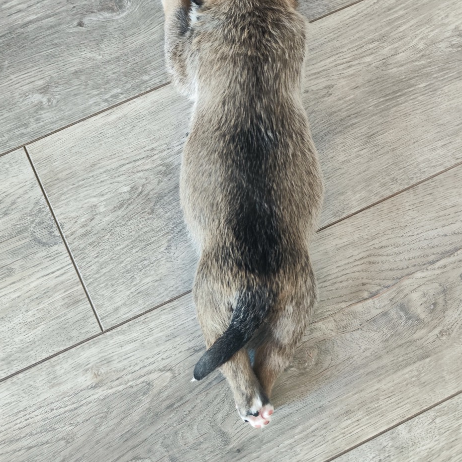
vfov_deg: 56.9
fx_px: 423
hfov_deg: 57.3
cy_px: 186
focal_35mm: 28
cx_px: 226
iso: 1400
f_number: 1.69
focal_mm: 7.01
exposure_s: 1/69
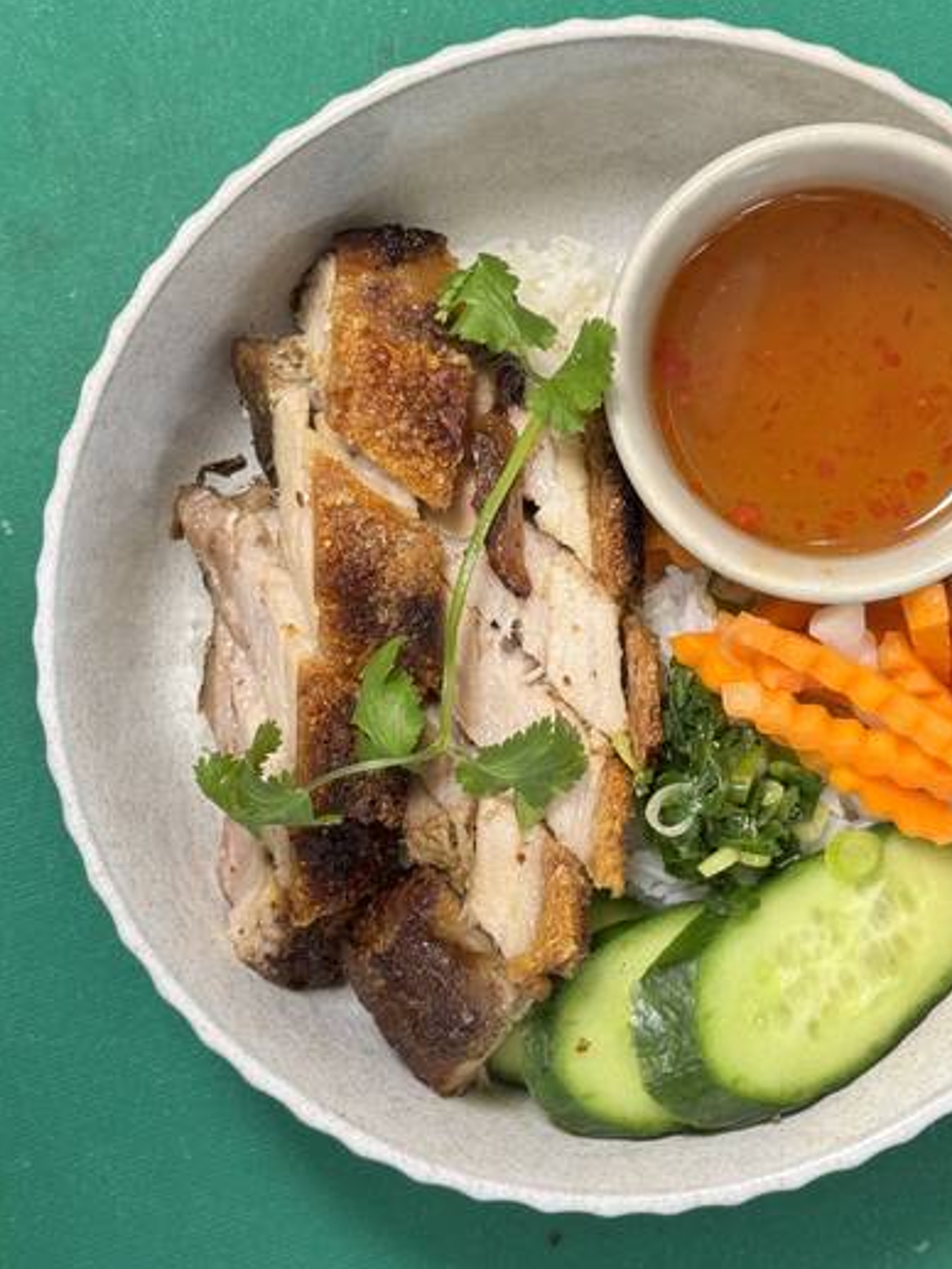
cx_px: 631
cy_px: 583
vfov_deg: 28.5
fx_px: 2492
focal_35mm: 68
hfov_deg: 21.5
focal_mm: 6.76
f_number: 1.78
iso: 200
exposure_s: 1/50
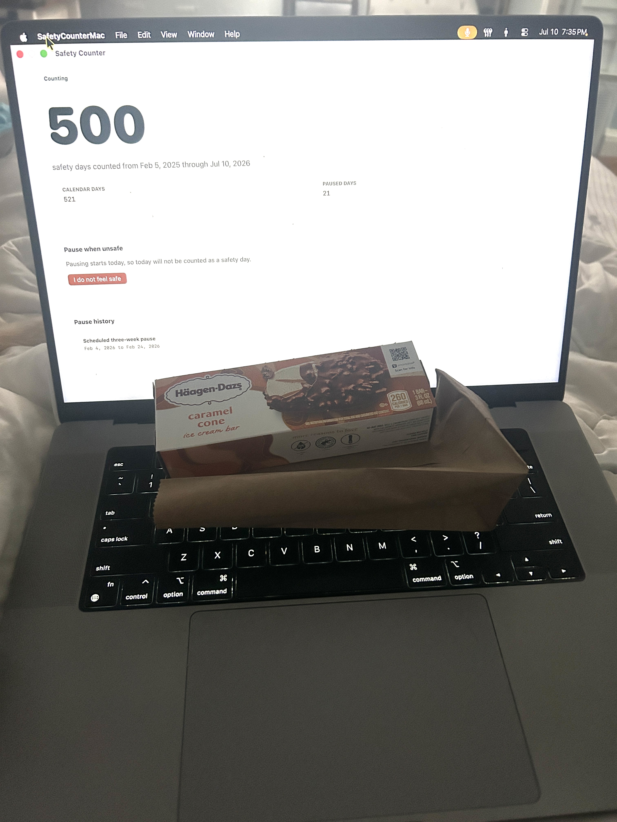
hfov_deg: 53.1
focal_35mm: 26
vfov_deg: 67.3
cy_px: 411
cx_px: 308
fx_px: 618
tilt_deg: -40.2
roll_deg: -3.9
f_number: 1.5
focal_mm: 5.7
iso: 500
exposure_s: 1/59
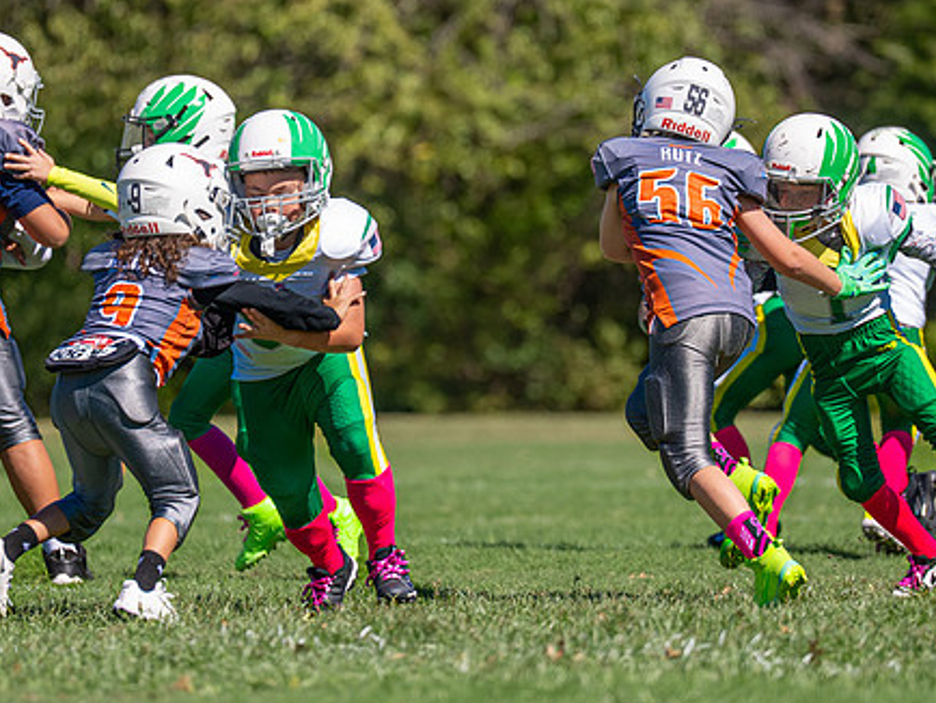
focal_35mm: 411
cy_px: 227
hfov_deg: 4.8
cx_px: 534
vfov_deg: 3.6
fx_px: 11119
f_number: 2.8
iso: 160
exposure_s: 1/3200
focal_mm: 200
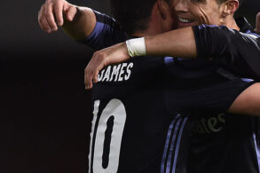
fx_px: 4728
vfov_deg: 2.1
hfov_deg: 3.1
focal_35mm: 655
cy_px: 81
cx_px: 184
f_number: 4
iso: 2000
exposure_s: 1/1250
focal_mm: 400
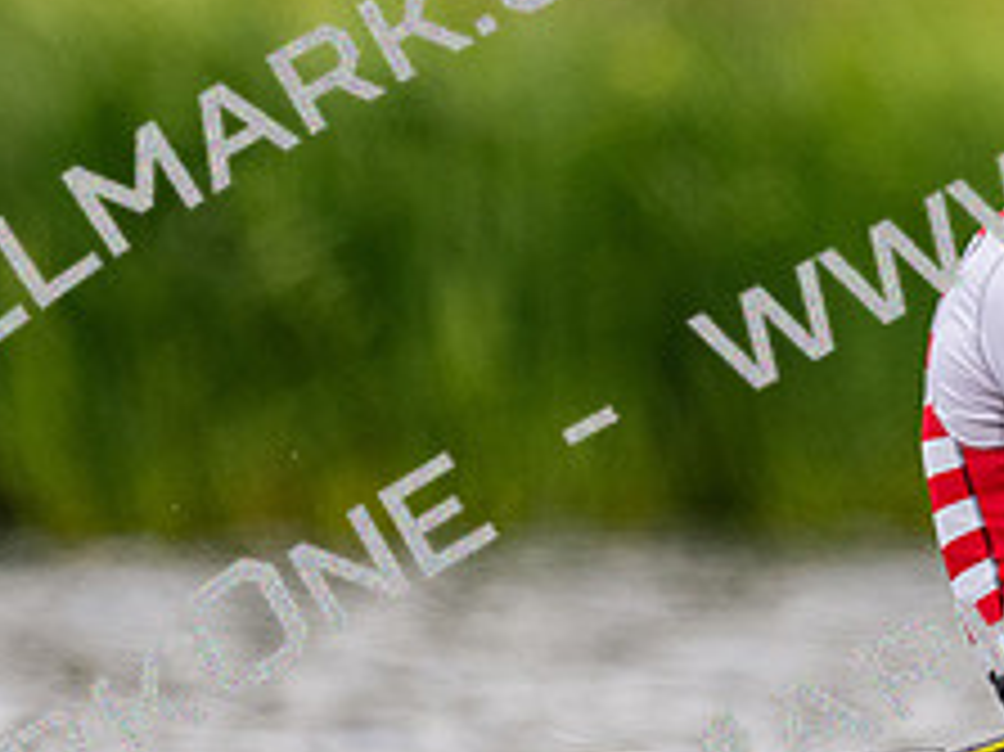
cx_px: 1247
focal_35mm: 2251
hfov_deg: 0.9
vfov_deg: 0.7
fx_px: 65253
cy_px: 403
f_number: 4
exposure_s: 1/2500
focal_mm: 600
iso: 800
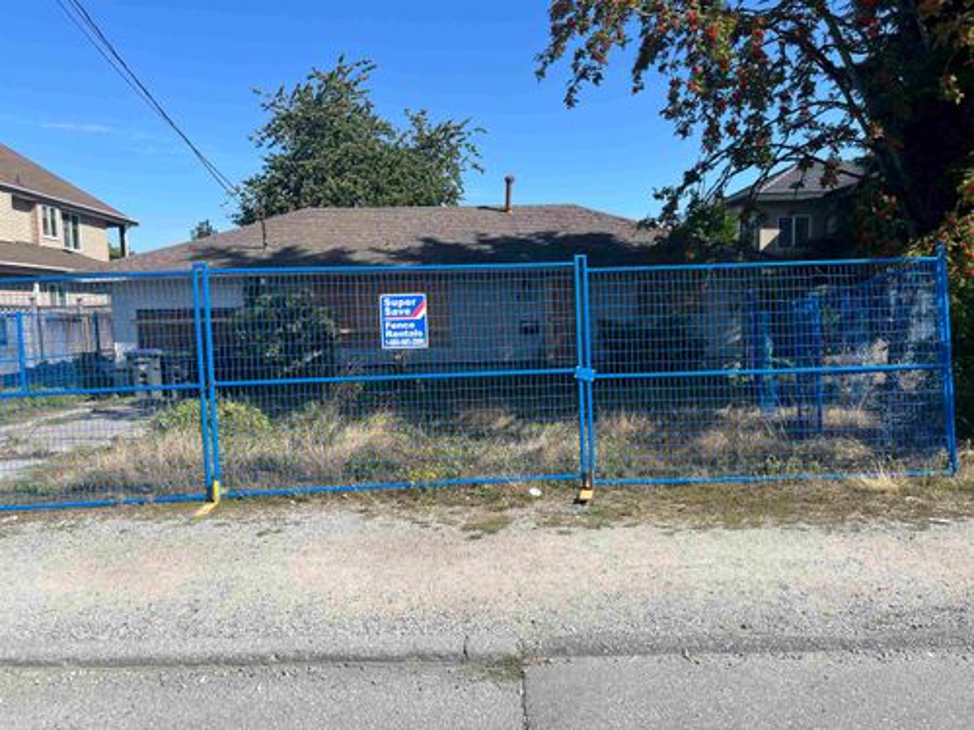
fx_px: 732
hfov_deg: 67.3
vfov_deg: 53.1
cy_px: 365
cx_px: 487
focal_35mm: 26
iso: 50
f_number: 1.6
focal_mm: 5.1
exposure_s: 1/2410
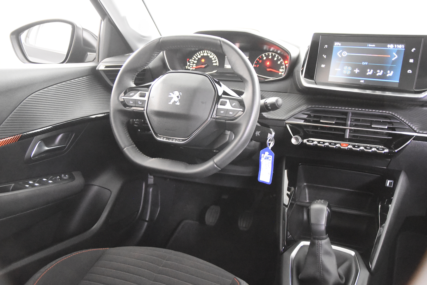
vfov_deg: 36.9
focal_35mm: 36
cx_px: 214
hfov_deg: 53.1
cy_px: 142
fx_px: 427
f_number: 3
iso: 11400
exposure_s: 1/40
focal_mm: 24
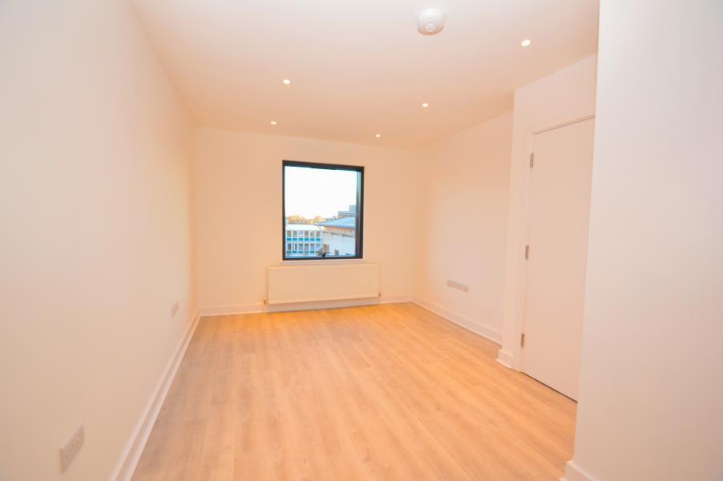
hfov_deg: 100.4
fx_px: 301
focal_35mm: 15
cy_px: 240
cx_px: 362
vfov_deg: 77.2
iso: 400
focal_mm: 10
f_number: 5
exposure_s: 1/100
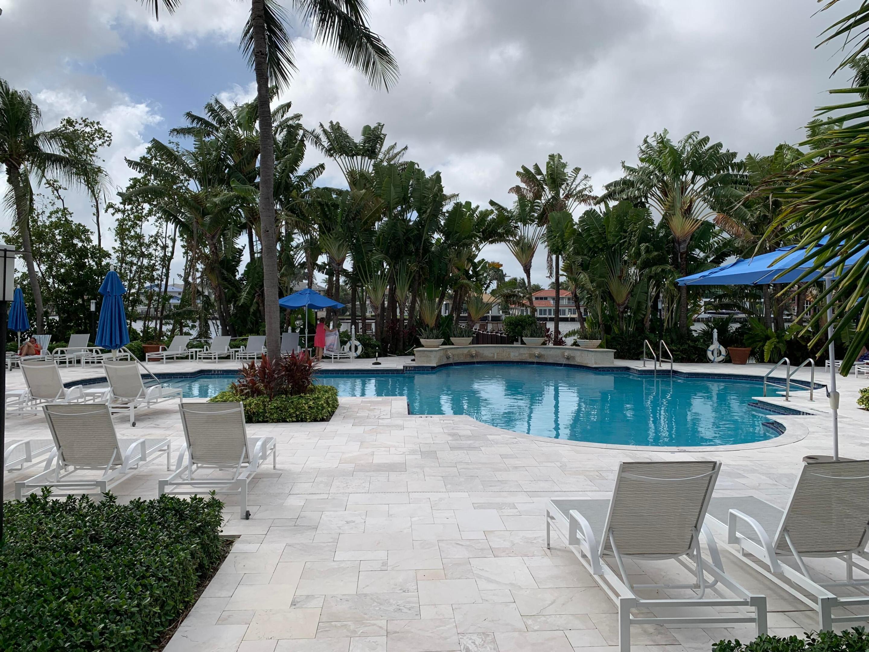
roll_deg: -0.5
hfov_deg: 67.3
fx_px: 653
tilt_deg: -2.2
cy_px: 326
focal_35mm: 26
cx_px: 434
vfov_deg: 53.1
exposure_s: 1/3650
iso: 25
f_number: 1.8
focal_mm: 4.25
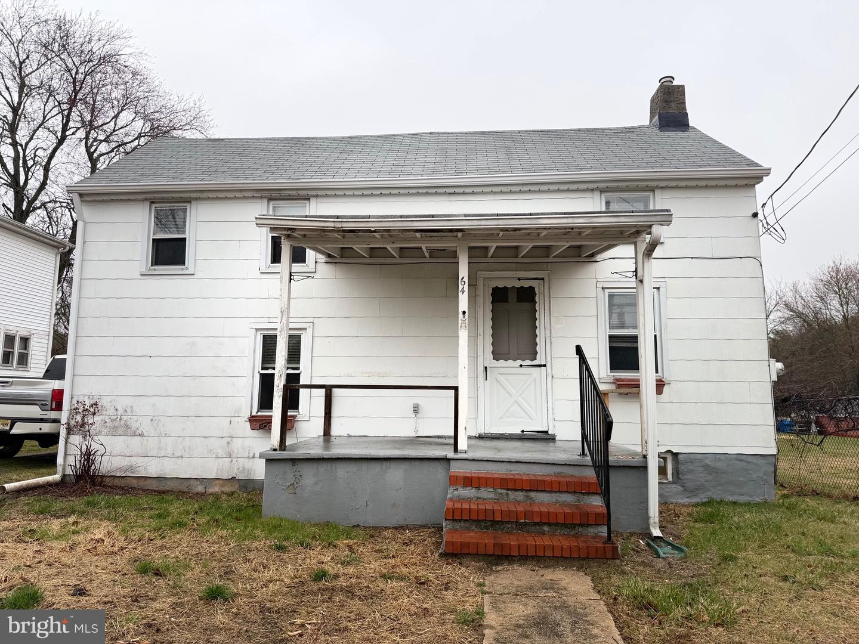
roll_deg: -1.1
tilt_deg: +6.6
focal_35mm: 24
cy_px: 322
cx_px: 430
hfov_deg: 71.6
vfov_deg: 56.8
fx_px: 596
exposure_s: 1/708
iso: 80
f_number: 1.78
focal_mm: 6.76
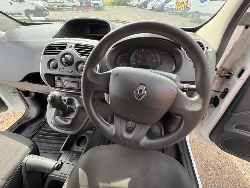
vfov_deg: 81.7
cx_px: 127
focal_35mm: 15
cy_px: 93
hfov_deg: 98.2
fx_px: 108
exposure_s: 1/127
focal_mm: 2.22
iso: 125
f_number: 2.2
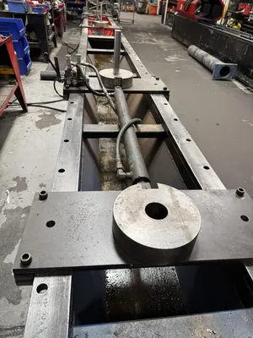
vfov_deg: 71.6
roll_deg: -2.8
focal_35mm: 24
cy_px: 169
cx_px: 126
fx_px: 234
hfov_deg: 56.8
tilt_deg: -36.0
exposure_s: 1/120
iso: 125
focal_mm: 6.76
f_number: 1.78
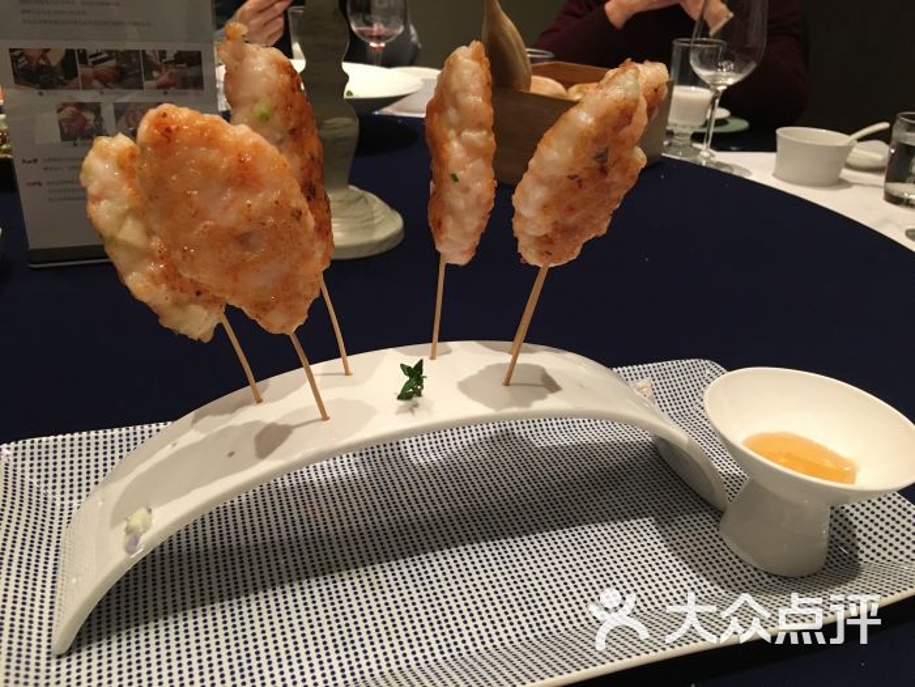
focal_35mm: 29
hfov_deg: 61.7
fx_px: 767
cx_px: 458
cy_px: 344
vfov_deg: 48.2
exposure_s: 1/33
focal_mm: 4.15
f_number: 2.2
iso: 160
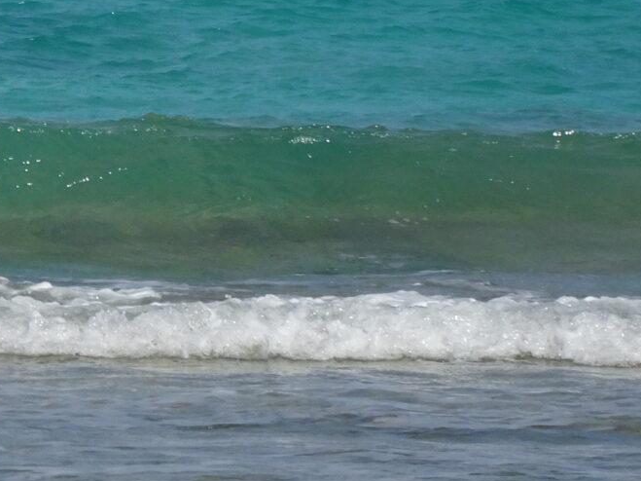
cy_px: -105
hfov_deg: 4.6
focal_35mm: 432
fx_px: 7998
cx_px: -154
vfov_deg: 3.4
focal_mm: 23.73
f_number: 5.6
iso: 80
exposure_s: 1/800
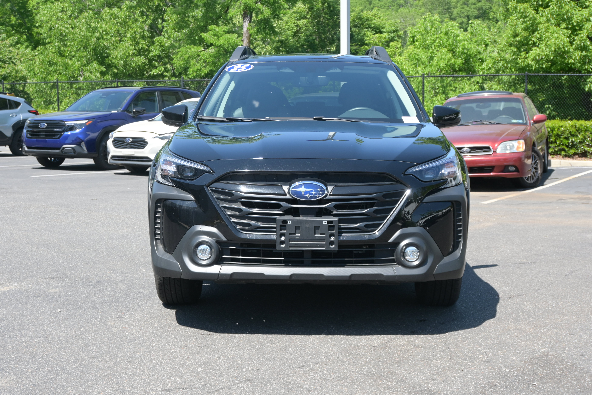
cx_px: 296
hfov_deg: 36.9
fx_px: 888
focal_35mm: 54
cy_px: 198
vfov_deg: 25.1
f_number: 5.3
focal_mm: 36
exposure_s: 1/500
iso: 200
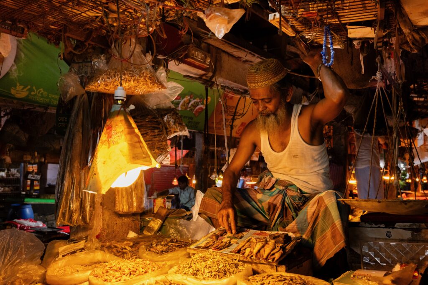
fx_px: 333
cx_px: 214
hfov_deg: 65.5
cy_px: 142
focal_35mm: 28
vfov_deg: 46.4
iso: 3200
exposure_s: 1/125
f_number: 5.6
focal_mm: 28
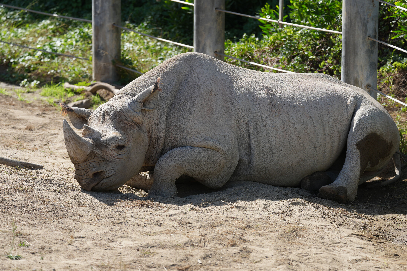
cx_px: 204
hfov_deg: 10.3
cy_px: 136
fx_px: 2261
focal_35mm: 200
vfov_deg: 6.9
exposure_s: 1/640
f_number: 4.5
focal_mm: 200
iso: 200
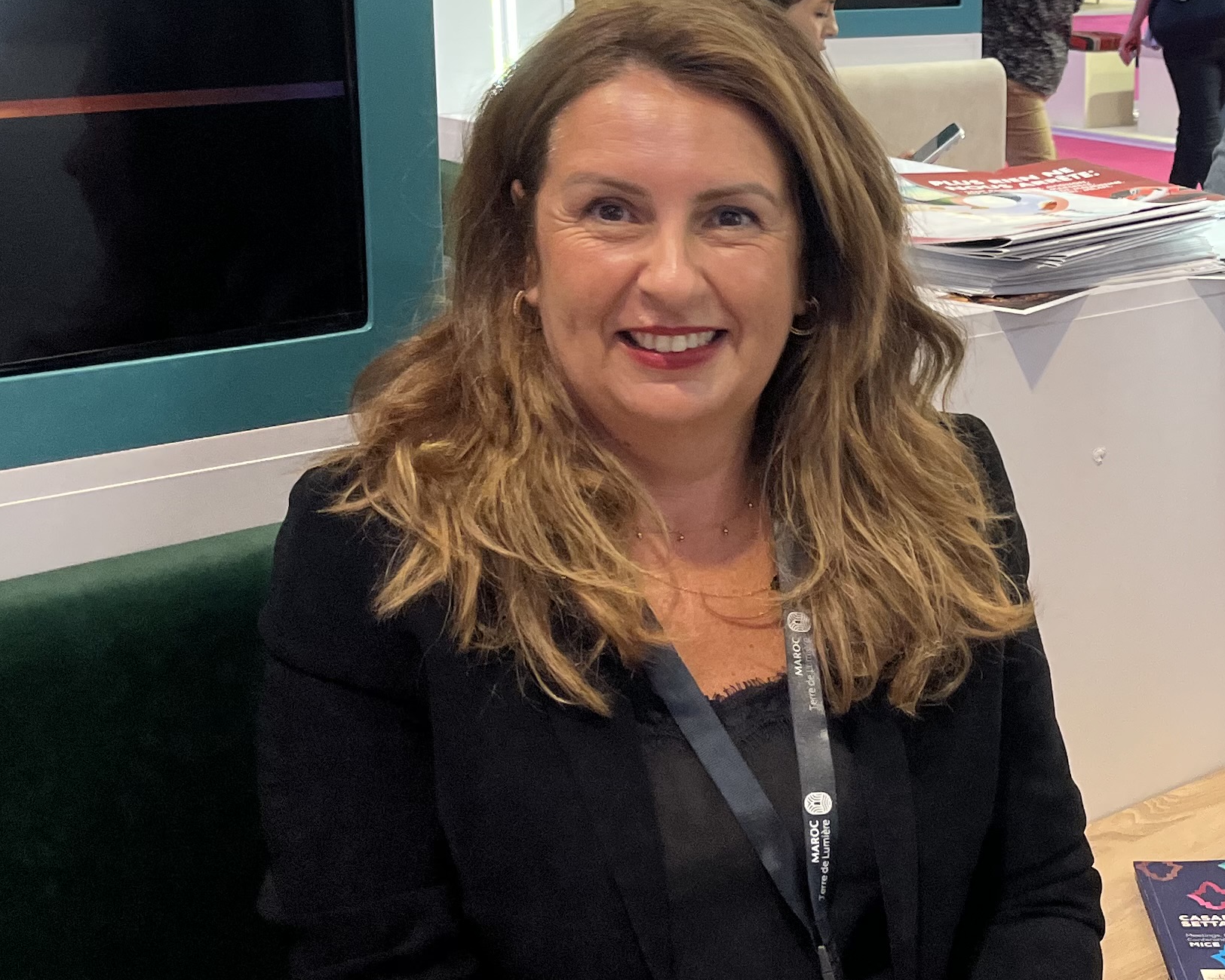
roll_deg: -2.5
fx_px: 2284
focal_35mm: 63
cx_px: 1230
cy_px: 376
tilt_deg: -13.3
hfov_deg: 28.2
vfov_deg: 24.2
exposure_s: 1/100
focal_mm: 5.1
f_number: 1.6
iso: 64
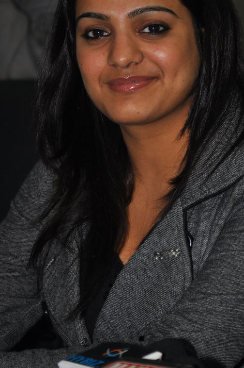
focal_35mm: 213
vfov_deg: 9.7
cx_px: 130
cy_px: 146
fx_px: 2166
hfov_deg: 6.4
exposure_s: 1/100
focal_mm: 105
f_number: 5.6
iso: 320
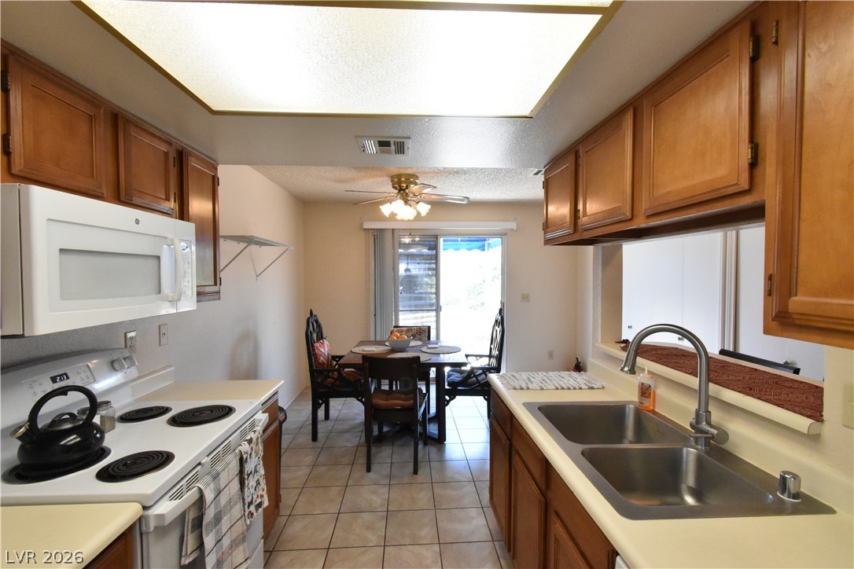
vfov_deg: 77.3
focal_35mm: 15
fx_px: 356
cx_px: 427
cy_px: 284
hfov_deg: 100.4
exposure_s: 1/60
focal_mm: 10
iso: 4000
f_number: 16
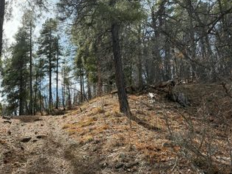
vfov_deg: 37.3
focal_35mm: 38
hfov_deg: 46.6
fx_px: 255
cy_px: 116
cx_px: 49
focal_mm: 6.76
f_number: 1.78
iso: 80
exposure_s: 1/2232
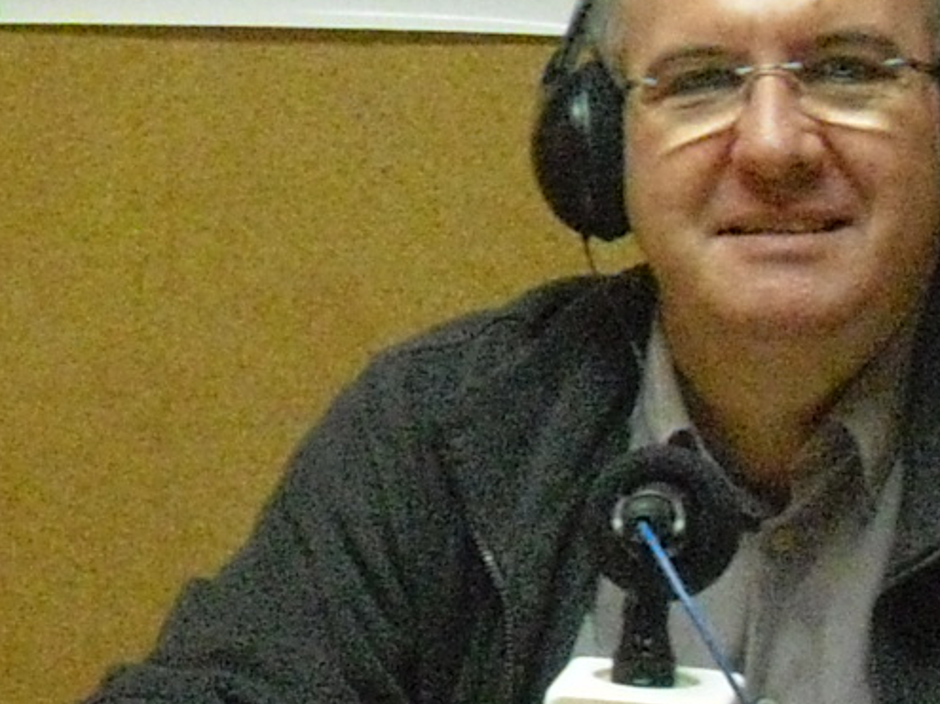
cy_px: 351
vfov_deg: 8.4
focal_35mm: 177
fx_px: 4805
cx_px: -17
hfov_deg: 11.1
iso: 800
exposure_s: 1/100
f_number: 2.8
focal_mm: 6.2
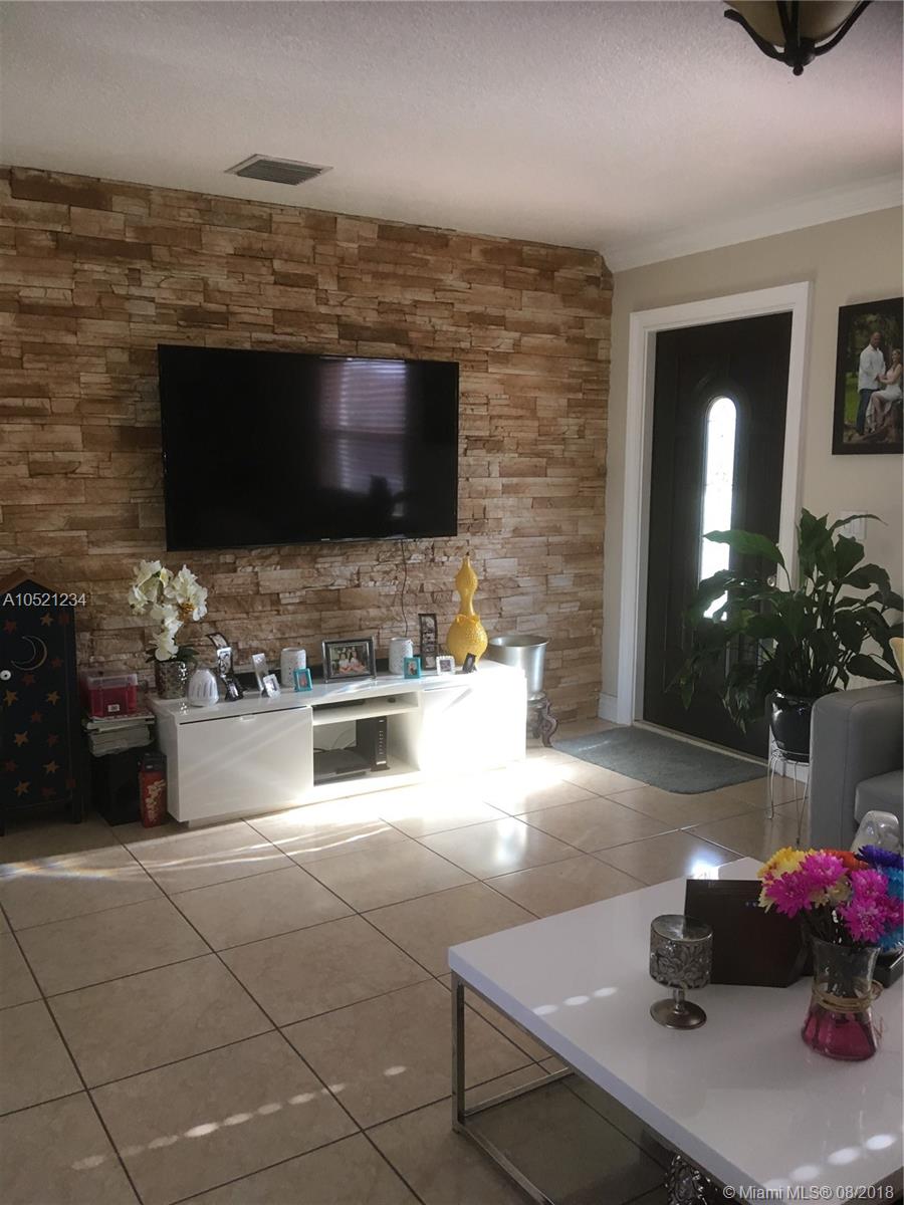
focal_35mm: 29
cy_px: 602
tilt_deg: -9.7
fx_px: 1010
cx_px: 452
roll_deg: -0.1
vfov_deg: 61.7
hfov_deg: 48.2
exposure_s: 1/30
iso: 40
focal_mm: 4.15
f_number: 2.2
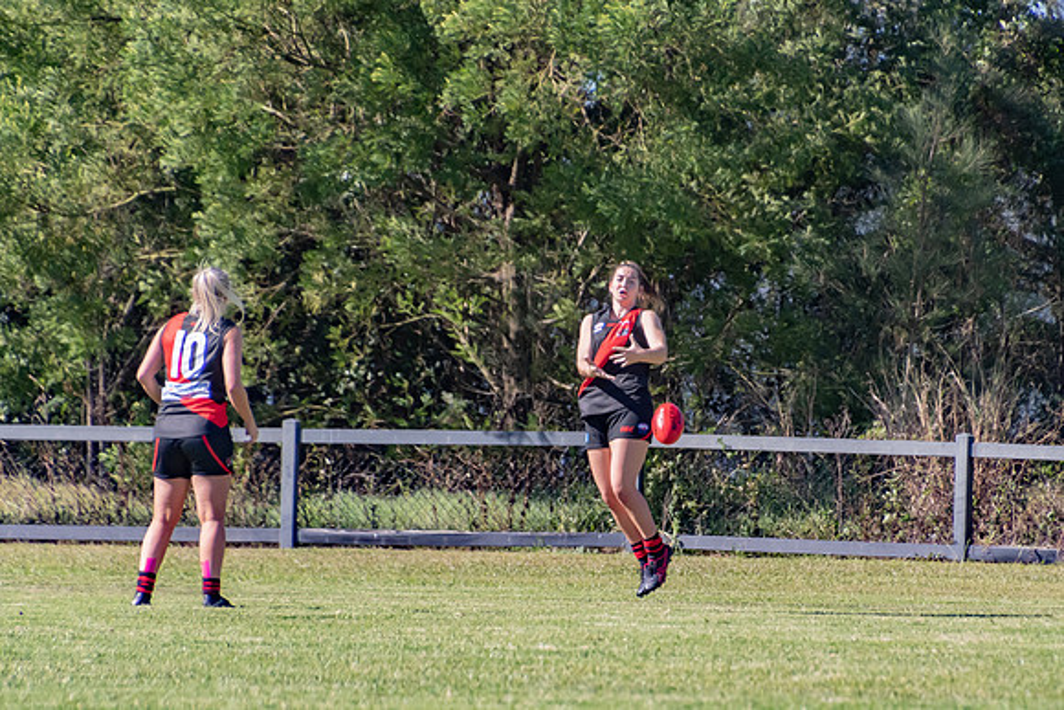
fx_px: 21837
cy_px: 416
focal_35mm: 739
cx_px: 623
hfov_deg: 2.8
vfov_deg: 1.9
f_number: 6.3
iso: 800
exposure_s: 1/2000
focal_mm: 400
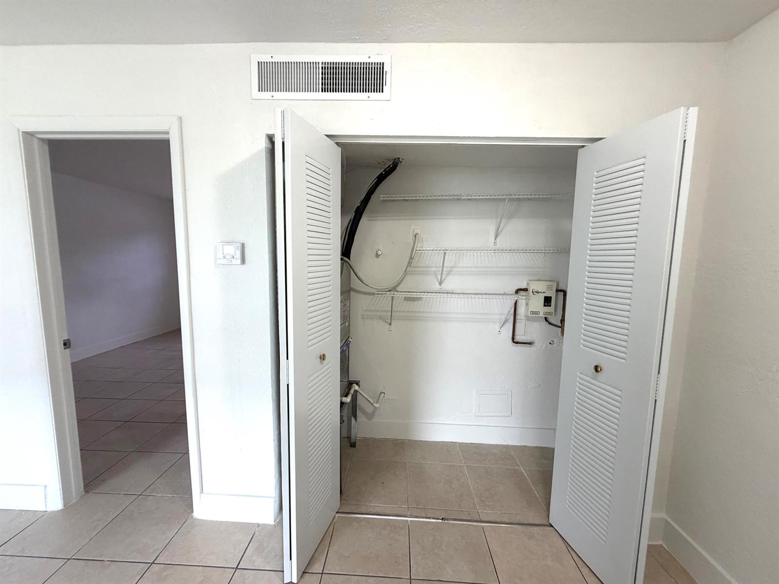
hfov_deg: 102.1
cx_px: 390
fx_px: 315
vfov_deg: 85.7
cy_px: 292
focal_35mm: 14
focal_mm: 2.22
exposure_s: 1/120
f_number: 2.2
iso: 250
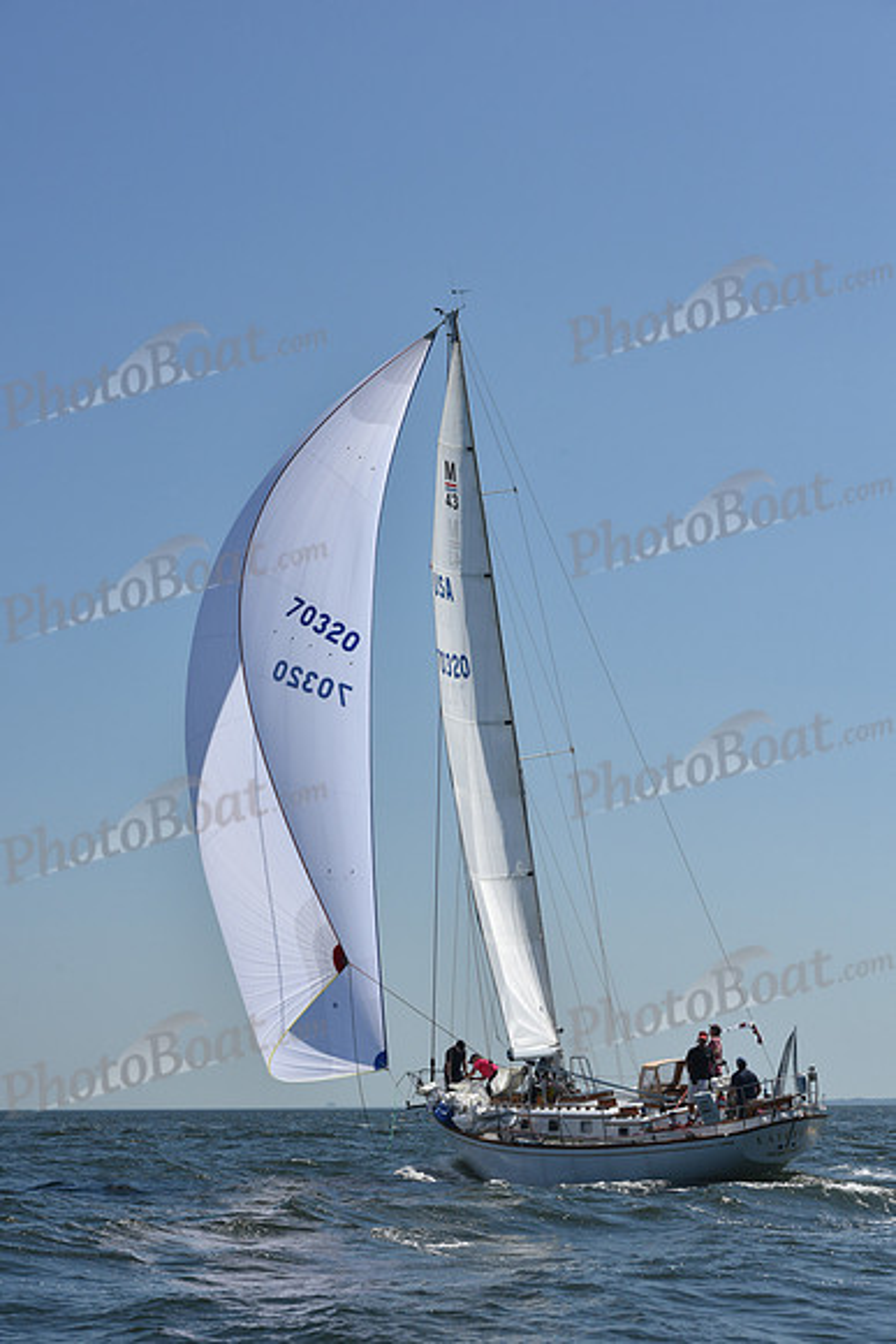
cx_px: 448
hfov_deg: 19.5
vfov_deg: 28.8
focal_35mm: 70
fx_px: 2612
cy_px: 672
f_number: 10
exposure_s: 1/1250
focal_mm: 70
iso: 250
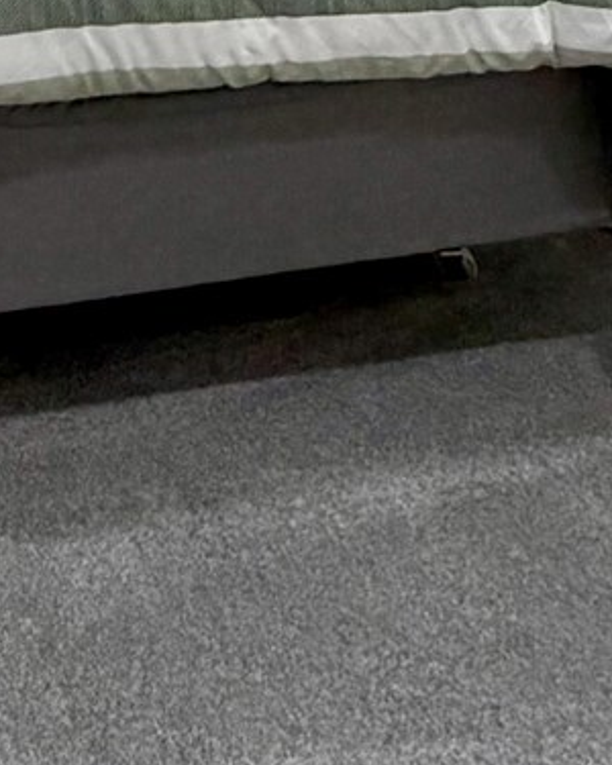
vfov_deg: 17.7
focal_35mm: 84
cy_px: -665
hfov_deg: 16.1
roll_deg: +1.1
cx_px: -400
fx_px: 1902
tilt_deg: -1.0
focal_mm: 2.22
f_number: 2.2
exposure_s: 1/120
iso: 200
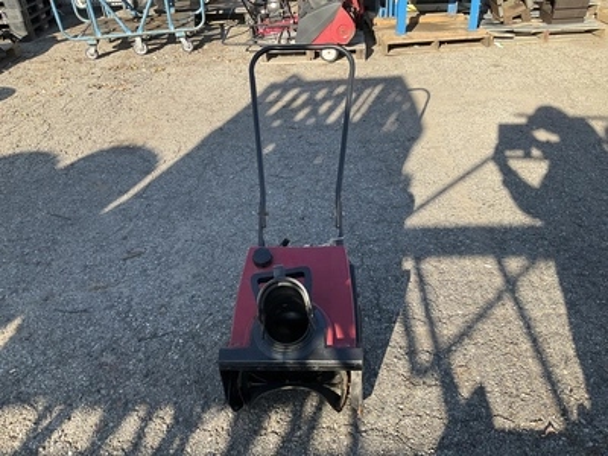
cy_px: 228
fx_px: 509
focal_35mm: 29
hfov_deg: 61.7
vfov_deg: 48.2
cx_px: 304
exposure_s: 1/650
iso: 25
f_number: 1.8
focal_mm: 3
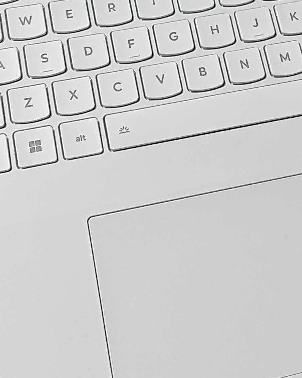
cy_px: -47
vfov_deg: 21.7
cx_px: 231
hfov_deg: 18.4
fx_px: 928
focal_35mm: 83
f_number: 1.88
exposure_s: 1/50
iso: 1139
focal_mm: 5.56
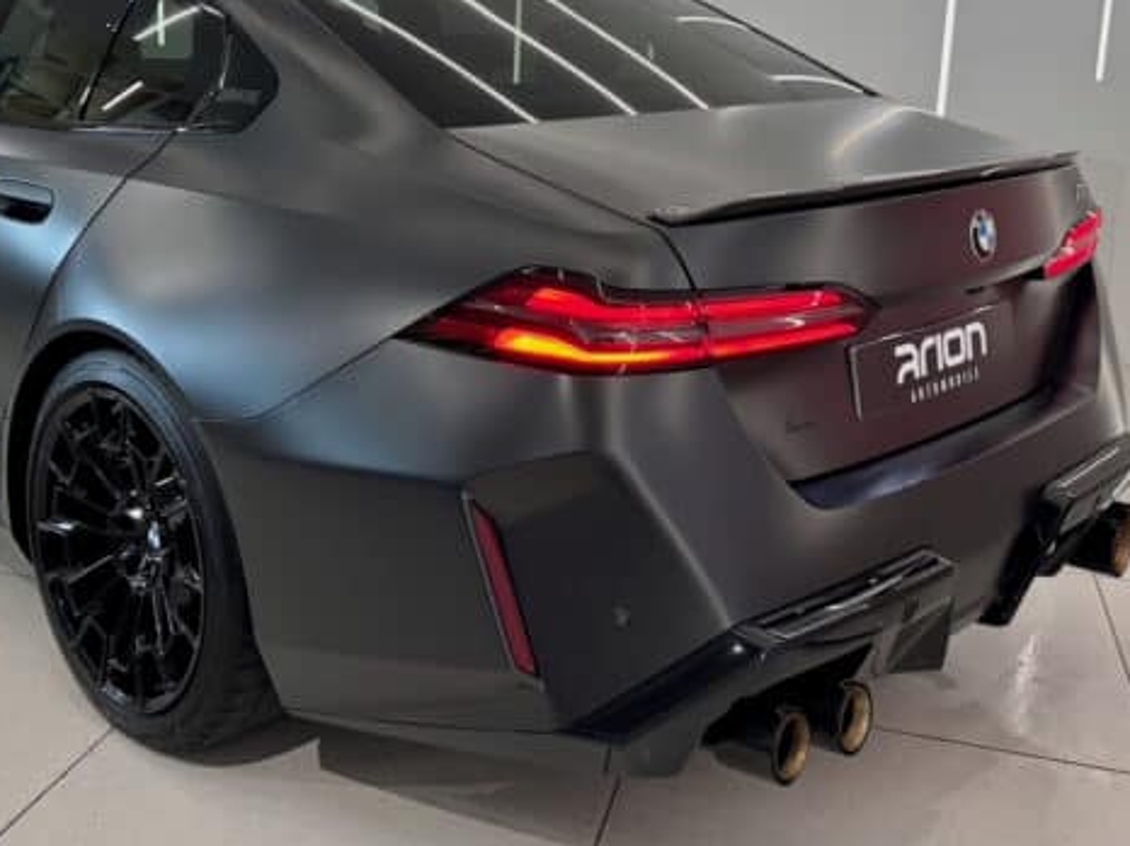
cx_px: 432
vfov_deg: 34.7
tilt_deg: -11.5
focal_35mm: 41
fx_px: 1338
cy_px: 273
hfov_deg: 45.5
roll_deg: -0.3
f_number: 1.78
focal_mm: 6.76
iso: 160
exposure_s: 1/100
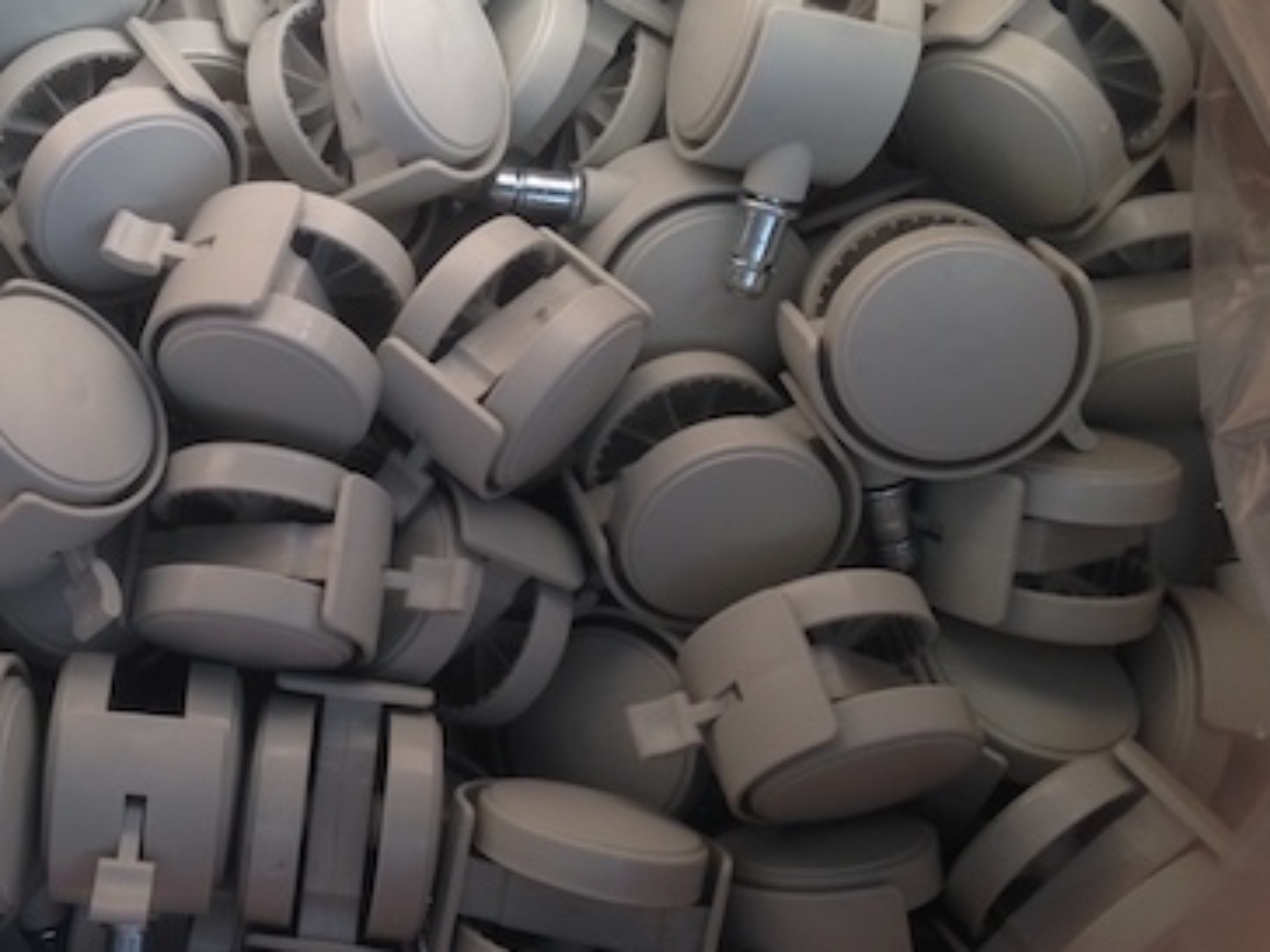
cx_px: 223
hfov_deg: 32.2
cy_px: 411
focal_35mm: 58
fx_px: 2128
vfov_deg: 25.2
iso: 50
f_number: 2.4
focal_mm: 4.12
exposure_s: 1/60
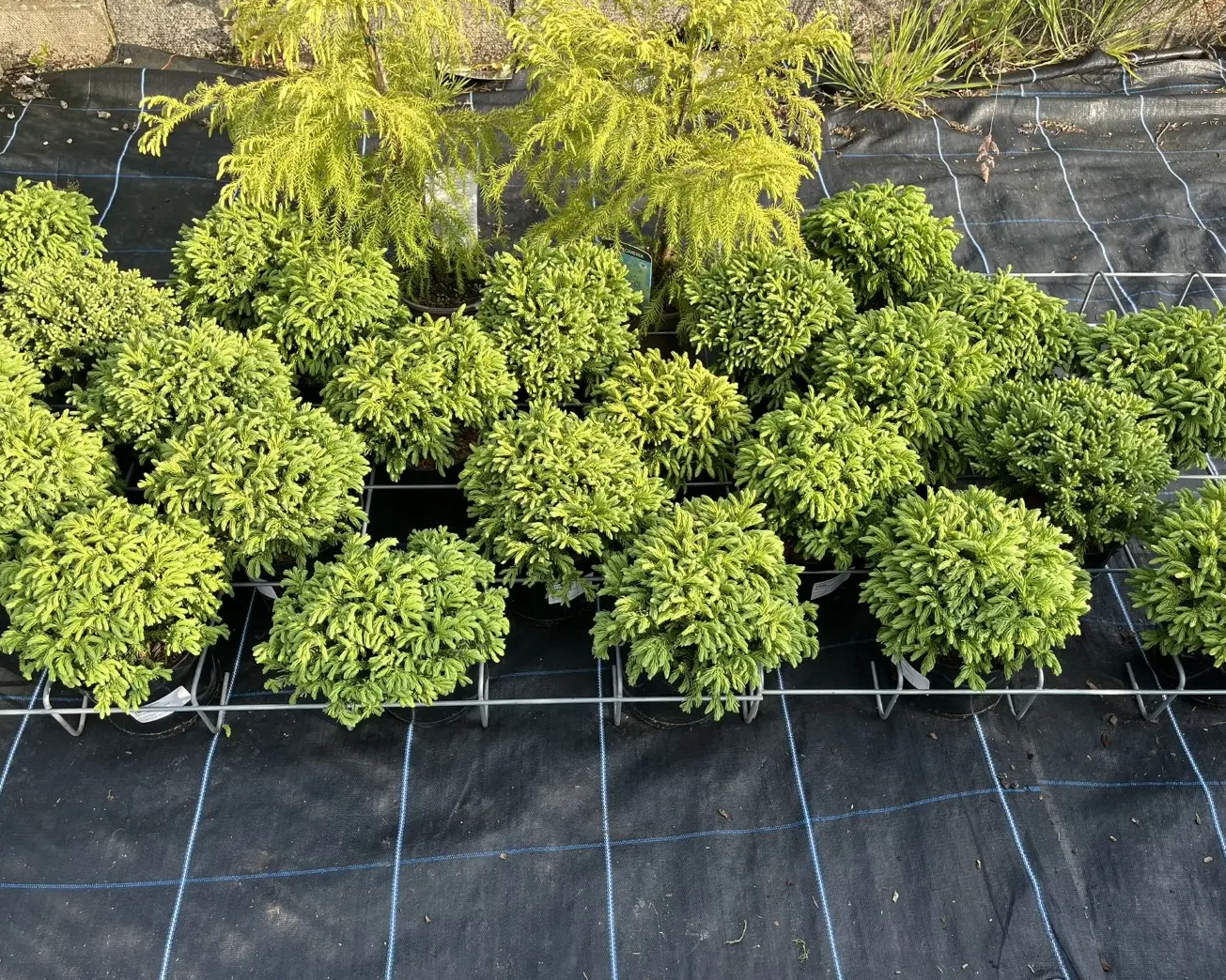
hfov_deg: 62.2
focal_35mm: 28
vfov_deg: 51.5
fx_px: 1016
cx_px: 604
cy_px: 495
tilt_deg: -48.6
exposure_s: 1/742
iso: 50
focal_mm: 5.1
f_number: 1.6
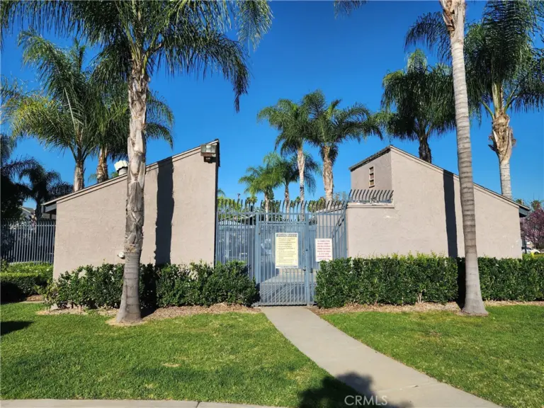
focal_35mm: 23
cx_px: 272
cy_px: 204
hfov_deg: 73.9
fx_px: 361
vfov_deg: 58.9
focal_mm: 6.4
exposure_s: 1/1283
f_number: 1.8
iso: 12
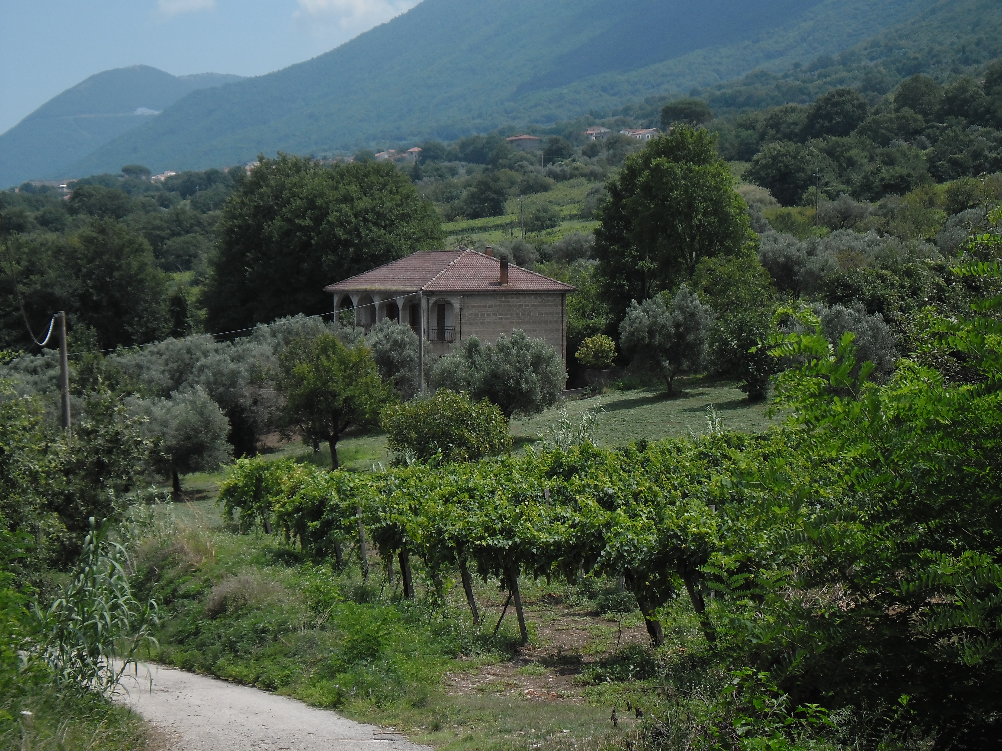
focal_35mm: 74
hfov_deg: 26.3
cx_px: 501
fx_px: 2142
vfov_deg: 19.9
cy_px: 376
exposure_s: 1/824
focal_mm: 13.2
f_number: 3.9
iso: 80
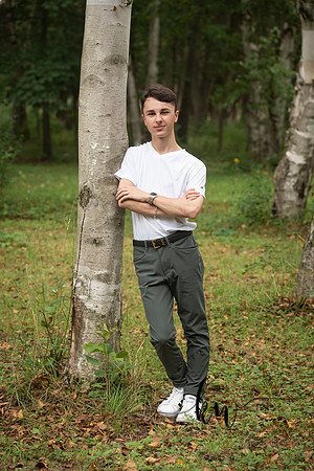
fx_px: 1374
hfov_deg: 13.0
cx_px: 157
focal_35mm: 105
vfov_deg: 19.5
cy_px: 236
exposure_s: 1/200
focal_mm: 105
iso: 400
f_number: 4.5
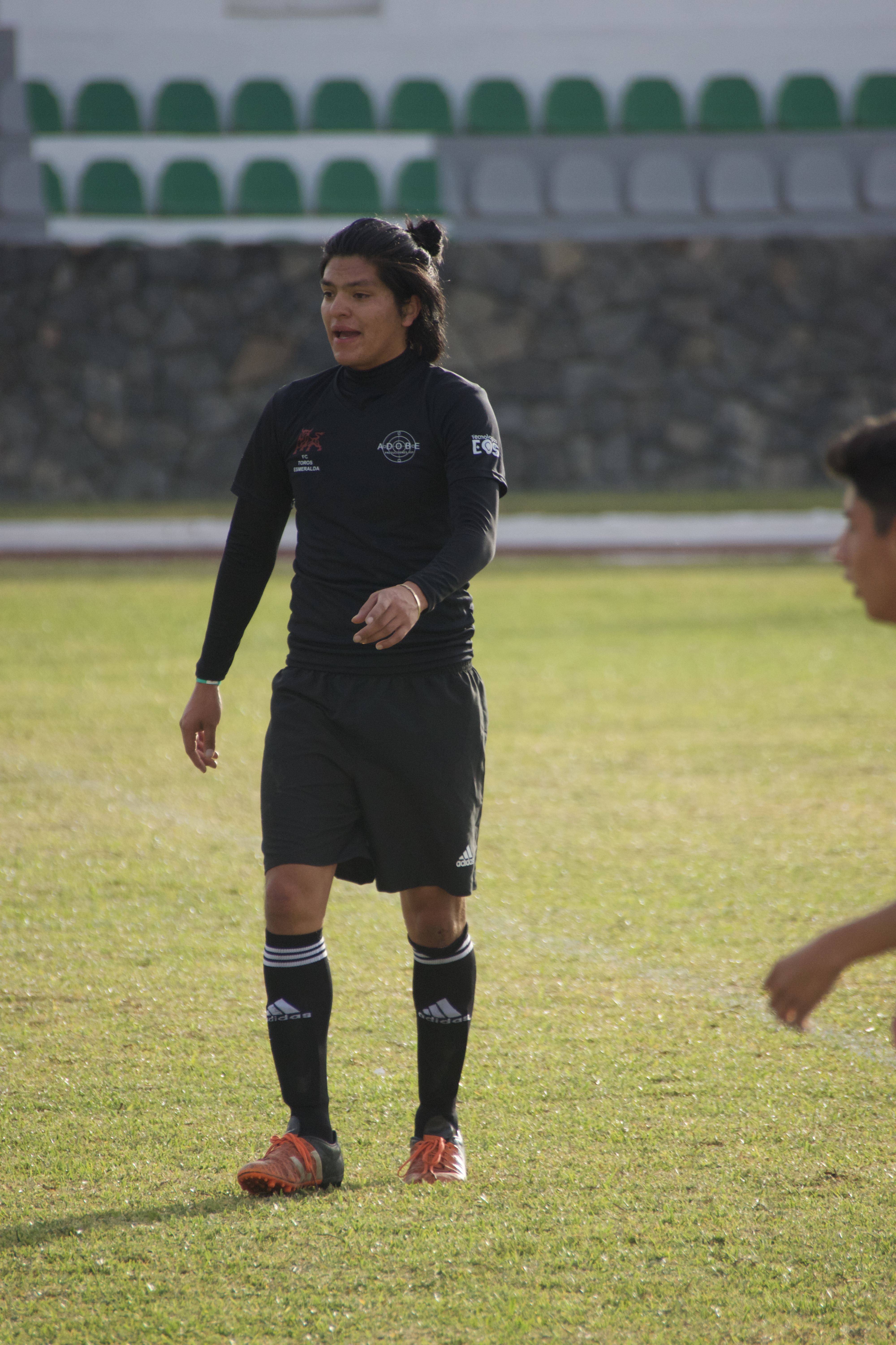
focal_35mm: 450
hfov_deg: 3.1
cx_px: 448
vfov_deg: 4.6
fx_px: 16799
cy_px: 672
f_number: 5.6
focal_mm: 300
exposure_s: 1/1000
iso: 400
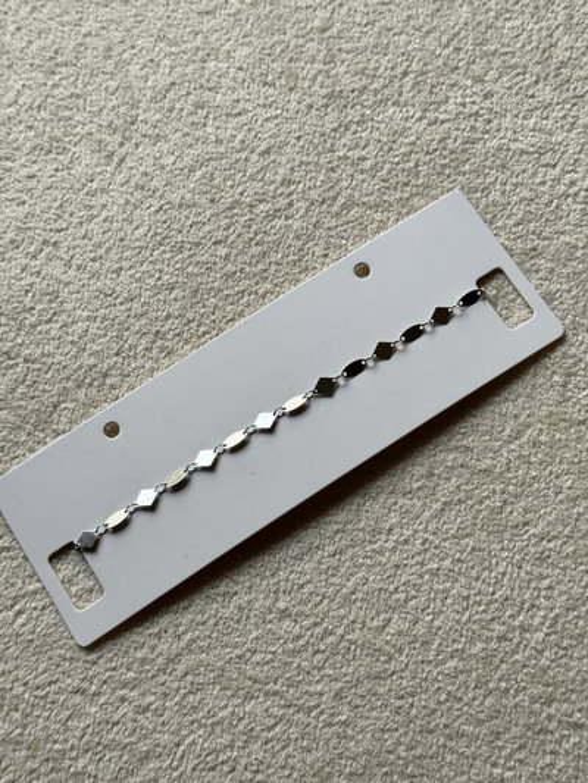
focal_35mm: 48
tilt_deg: -74.9
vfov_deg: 39.6
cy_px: 392
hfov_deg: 30.3
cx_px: 294
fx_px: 1087
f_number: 1.78
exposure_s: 1/320
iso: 64
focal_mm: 6.76
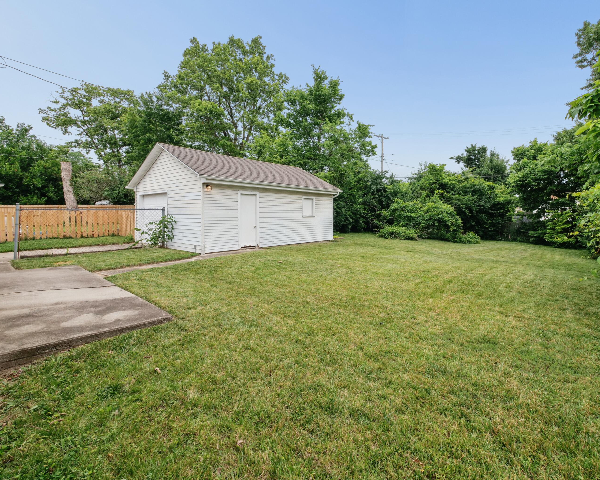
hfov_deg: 92.5
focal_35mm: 16
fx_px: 284
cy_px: 218
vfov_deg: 80.2
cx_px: 342
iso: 200
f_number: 10
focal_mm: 7
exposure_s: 1/60
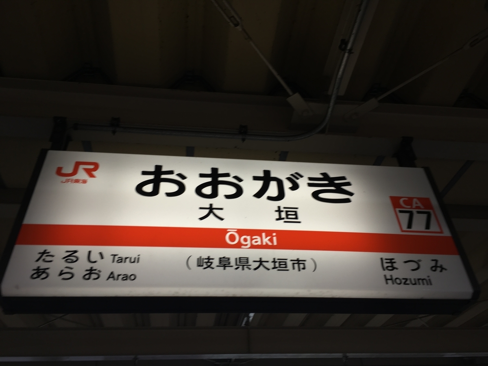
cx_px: 244
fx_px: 409
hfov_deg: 61.7
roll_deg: +4.2
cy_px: 183
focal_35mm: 29
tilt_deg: +40.4
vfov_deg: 48.2
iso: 25
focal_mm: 4.15
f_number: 2.2
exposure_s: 1/60
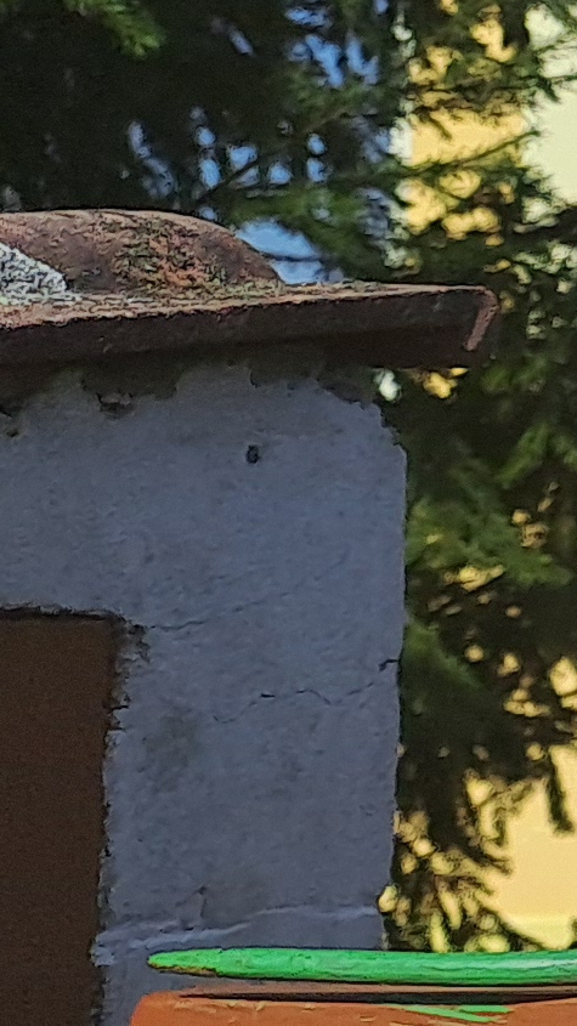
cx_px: 2188
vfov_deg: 16.6
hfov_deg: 7.3
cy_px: 420
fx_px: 3510
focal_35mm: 129
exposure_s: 1/2857
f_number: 1.8
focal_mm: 4.65
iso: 32
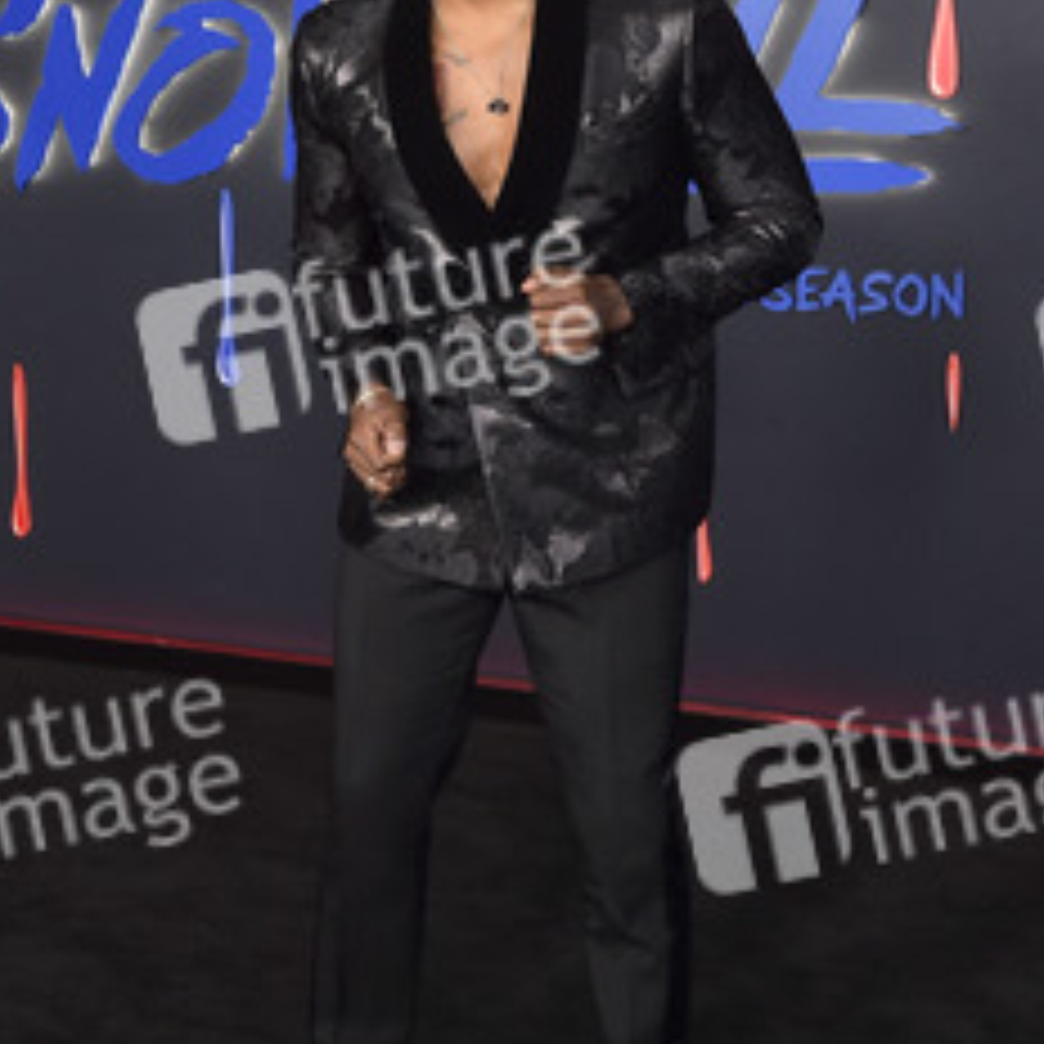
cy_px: 562
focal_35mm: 66
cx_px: 502
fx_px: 2252
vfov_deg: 26.1
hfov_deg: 26.1
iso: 2000
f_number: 6.3
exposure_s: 1/250
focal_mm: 45
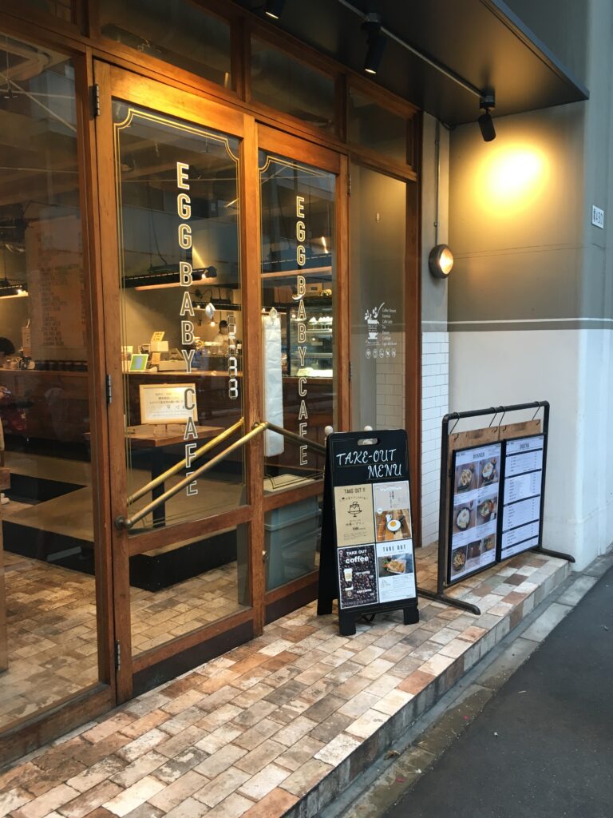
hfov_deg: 48.2
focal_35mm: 29
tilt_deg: -5.1
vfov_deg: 61.7
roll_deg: -0.3
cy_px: 409
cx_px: 306
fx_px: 685
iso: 64
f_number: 2.2
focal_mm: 4.15
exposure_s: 1/30
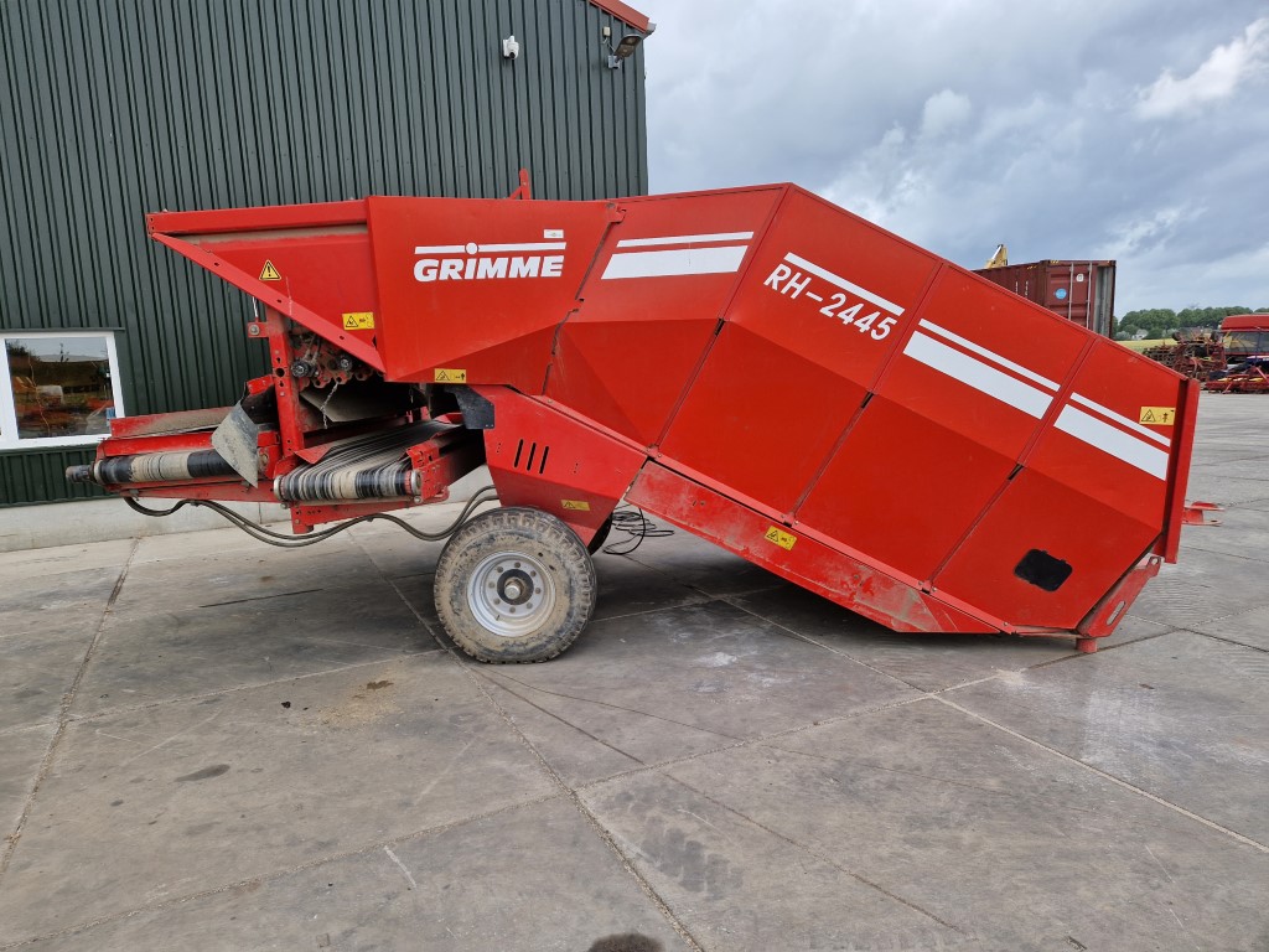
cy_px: 476
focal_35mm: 23
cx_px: 634
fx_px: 843
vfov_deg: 58.9
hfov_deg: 73.9
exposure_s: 1/564
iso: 50
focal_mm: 5.4
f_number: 1.8
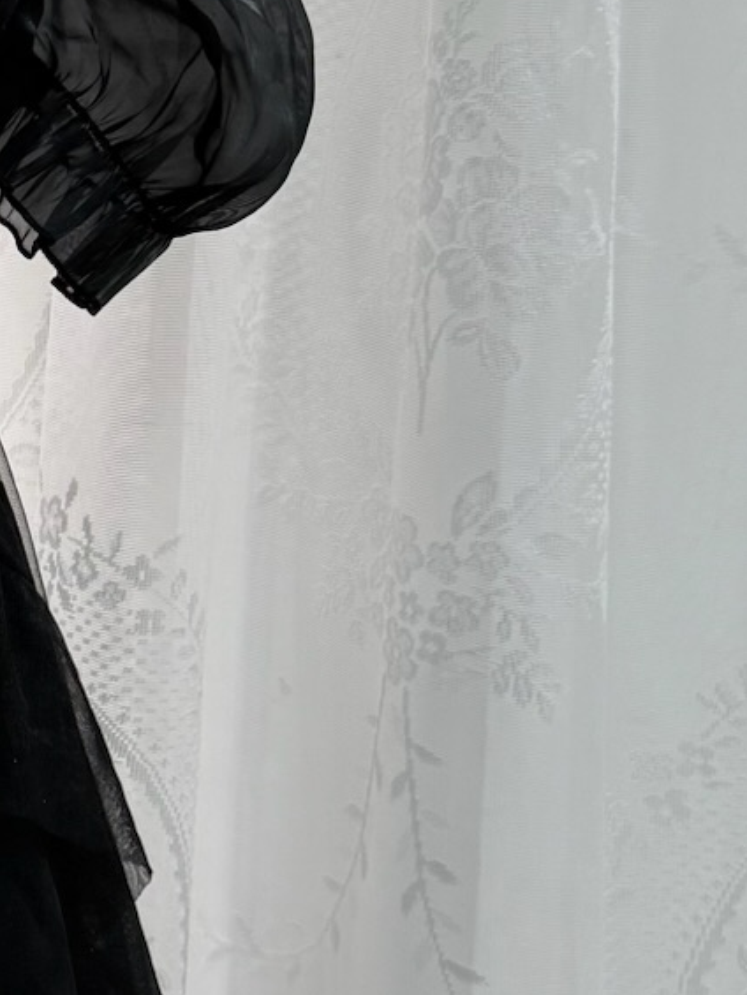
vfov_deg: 22.5
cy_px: 424
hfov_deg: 15.7
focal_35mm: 87
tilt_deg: -10.6
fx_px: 2502
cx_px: -342
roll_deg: -0.2
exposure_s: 1/105
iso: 200
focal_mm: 6.76
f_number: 1.78
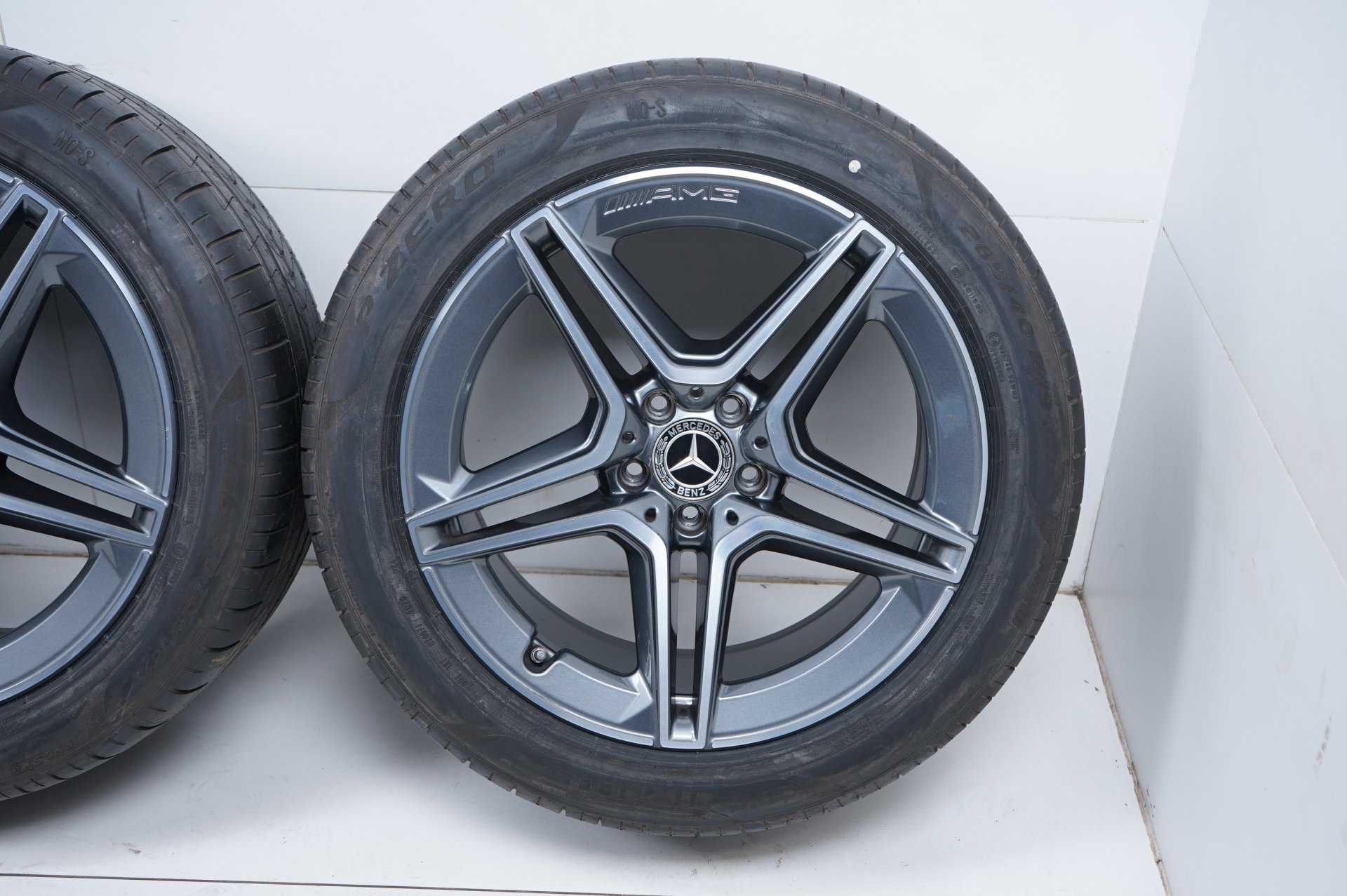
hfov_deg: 47.4
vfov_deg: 32.6
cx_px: 674
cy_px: 448
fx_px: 1533
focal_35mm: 41
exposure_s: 1/125
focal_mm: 41
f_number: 7.1
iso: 250
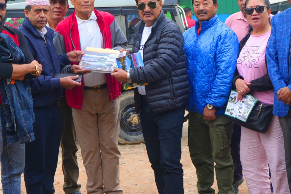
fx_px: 622
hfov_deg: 26.3
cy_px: 62
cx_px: 144
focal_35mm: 77
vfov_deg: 17.7
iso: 100
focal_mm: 32
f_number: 4
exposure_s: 1/250
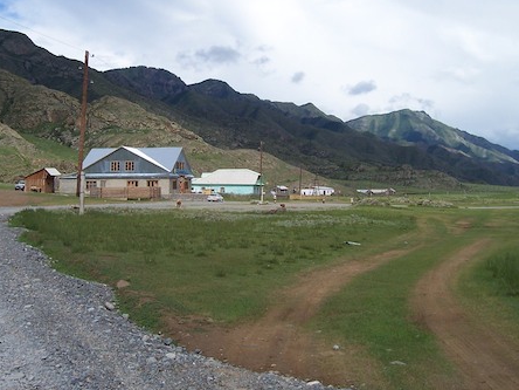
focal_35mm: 49
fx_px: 735
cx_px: 202
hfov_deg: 38.7
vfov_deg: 29.5
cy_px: 129
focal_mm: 5.6
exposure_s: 1/500
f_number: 5.6
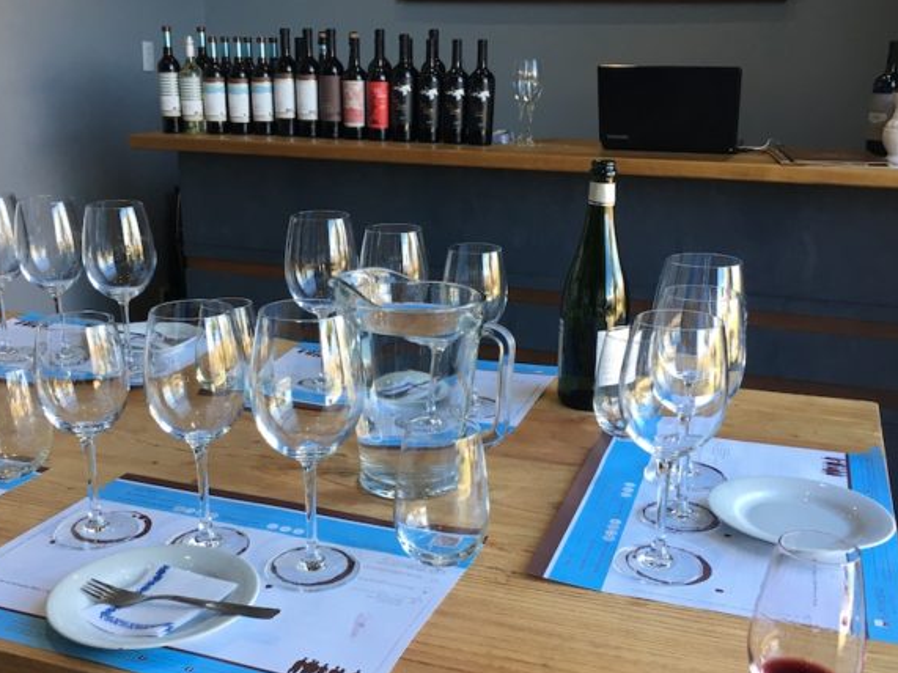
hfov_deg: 47.8
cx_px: 407
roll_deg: -0.3
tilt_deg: -17.9
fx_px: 1012
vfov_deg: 36.7
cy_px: 396
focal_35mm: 39
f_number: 2.2
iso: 25
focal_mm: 4.15
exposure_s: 1/33
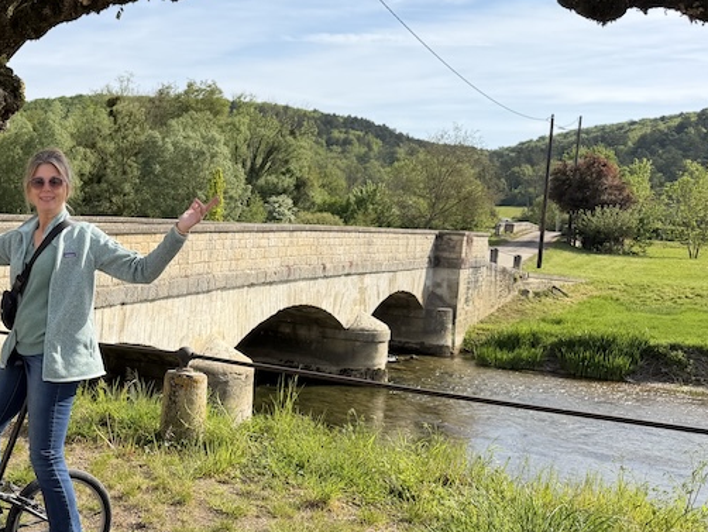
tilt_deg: -4.9
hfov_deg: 40.8
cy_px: 282
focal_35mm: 43
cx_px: 85
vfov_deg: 33.6
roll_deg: -2.9
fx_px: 880
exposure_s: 1/3584
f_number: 1.78
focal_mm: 6.76
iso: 80
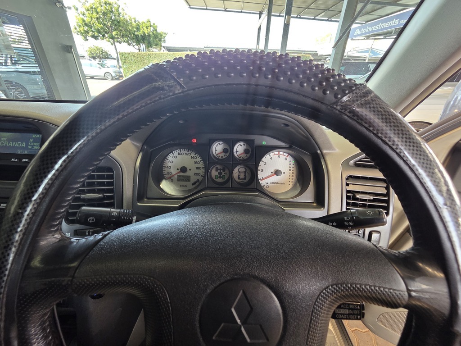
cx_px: 230
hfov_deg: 106.2
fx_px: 173
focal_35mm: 13
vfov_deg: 89.9
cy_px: 173
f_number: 2.2
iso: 250
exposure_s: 1/50
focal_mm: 2.2
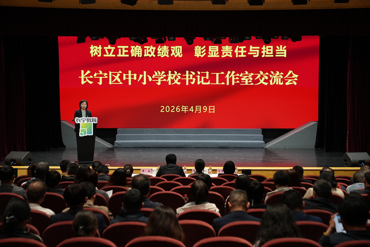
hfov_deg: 32.4
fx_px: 638
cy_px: 124
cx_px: 185
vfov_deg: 21.9
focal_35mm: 62
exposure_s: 1/125
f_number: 3.5
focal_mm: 62
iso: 1000
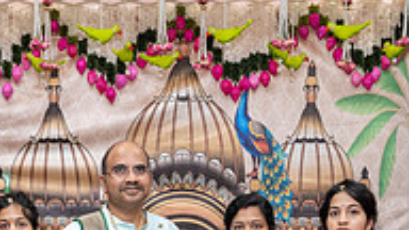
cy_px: 378
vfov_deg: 12.3
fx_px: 998
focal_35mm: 92
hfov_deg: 23.0
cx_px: 117
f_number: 3.5
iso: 1000
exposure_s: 1/160
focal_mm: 29
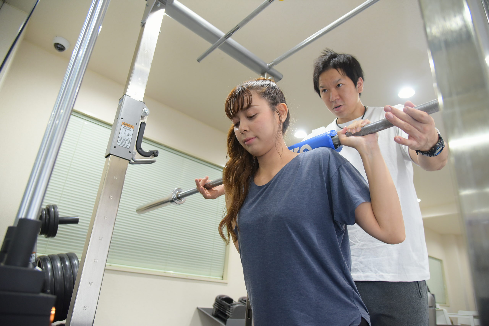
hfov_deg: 73.7
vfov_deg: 53.2
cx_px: 244
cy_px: 163
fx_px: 326
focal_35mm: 24
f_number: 4
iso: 1600
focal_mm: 24
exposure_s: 1/160
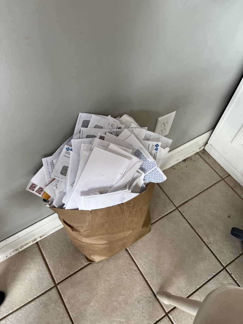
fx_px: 243
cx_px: 122
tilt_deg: -55.9
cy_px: 162
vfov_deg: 67.3
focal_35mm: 26
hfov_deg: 53.1
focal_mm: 5.1
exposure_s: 1/120
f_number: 1.6
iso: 100
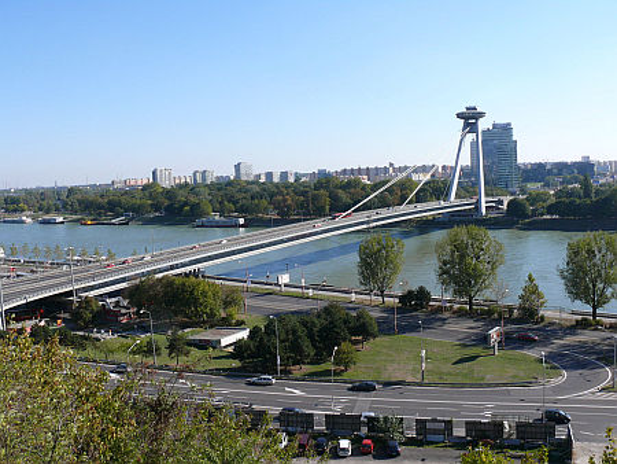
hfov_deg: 52.6
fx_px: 624
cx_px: 308
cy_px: 232
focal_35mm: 35
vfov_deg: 40.7
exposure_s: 1/400
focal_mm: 7.4
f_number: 5.6
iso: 100
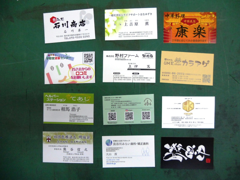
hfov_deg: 65.3
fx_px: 187
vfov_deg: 51.4
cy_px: 90
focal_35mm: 27
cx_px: 120
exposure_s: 1/30
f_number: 3.2
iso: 200
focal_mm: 4.9
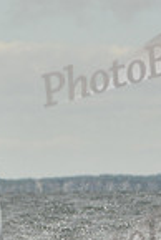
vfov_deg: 2.6
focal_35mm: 800
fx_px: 5353
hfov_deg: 1.7
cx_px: -43
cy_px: 173
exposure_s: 1/1000
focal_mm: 200
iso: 400
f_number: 7.1
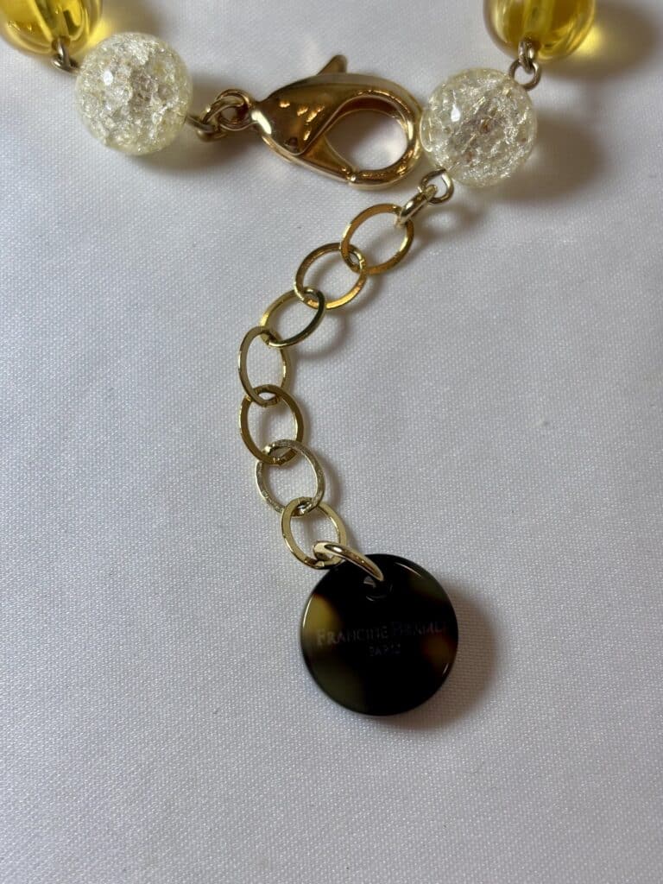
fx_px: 1328
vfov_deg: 36.8
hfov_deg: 28.0
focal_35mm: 52
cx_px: 332
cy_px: 442
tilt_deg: -72.1
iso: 25
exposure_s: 1/154
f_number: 1.6
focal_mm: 5.96
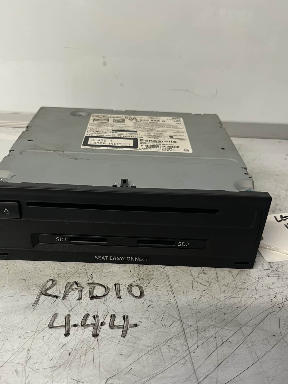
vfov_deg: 54.7
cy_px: 241
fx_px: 366
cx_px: 132
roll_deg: -2.2
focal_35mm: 33
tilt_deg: -36.8
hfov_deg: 42.9
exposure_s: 1/50
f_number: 1.6
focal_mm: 5.1
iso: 80
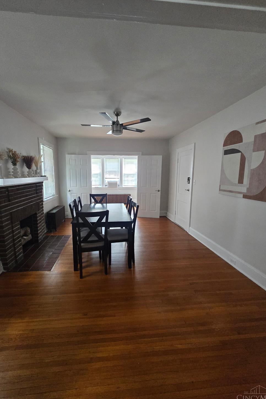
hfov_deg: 81.1
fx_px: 155
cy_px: 201
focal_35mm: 14
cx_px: 124
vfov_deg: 104.3
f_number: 2.2
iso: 800
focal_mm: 2.2
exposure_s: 1/60
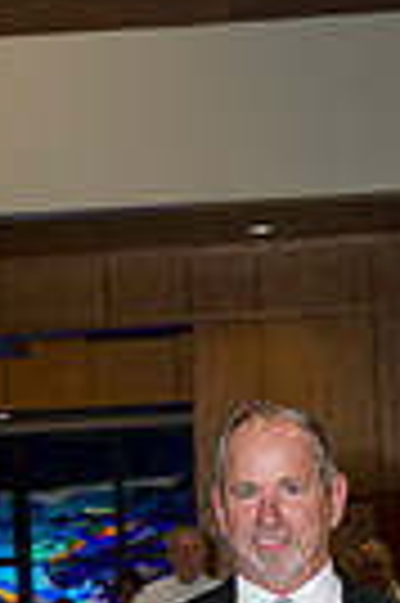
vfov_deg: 10.7
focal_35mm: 185
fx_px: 3091
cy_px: 945
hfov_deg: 7.4
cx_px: 110
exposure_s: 1/100
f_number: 6.3
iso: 1600
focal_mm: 55
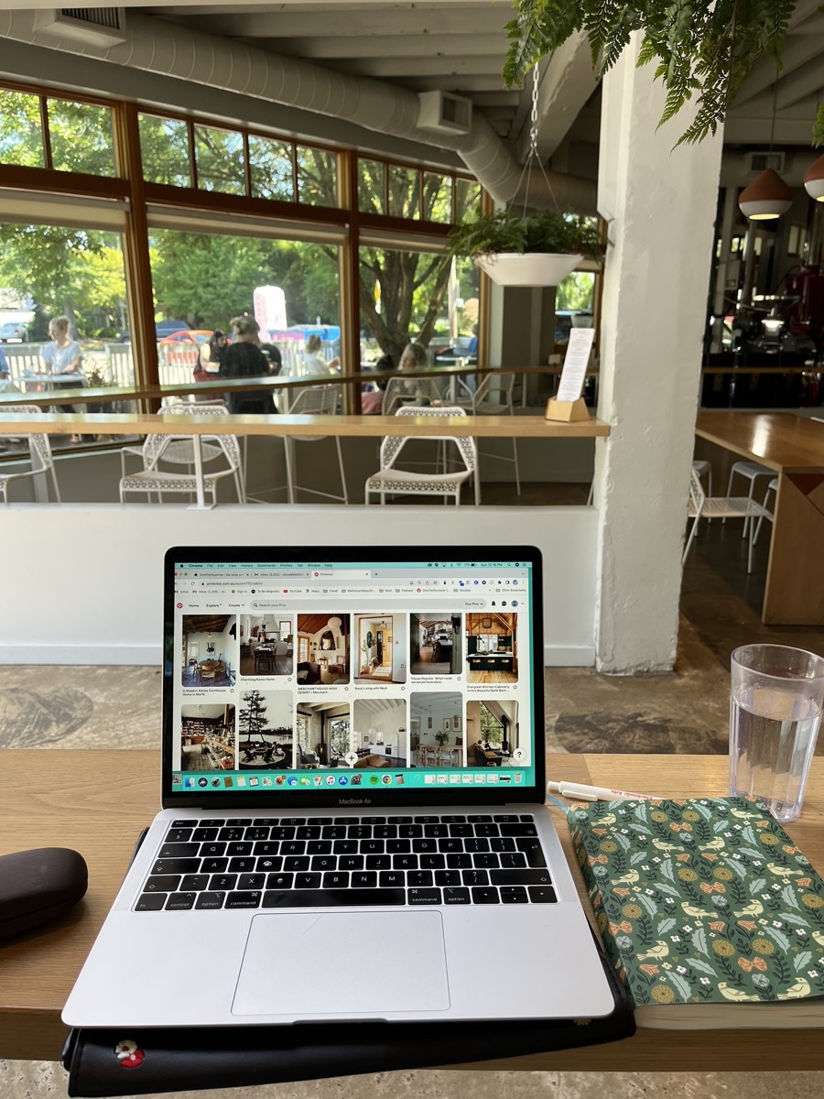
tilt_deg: -16.8
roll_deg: +0.1
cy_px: 550
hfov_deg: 53.1
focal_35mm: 26
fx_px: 825
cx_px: 412
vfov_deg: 67.3
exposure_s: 1/121
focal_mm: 5.1
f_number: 1.6
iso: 40
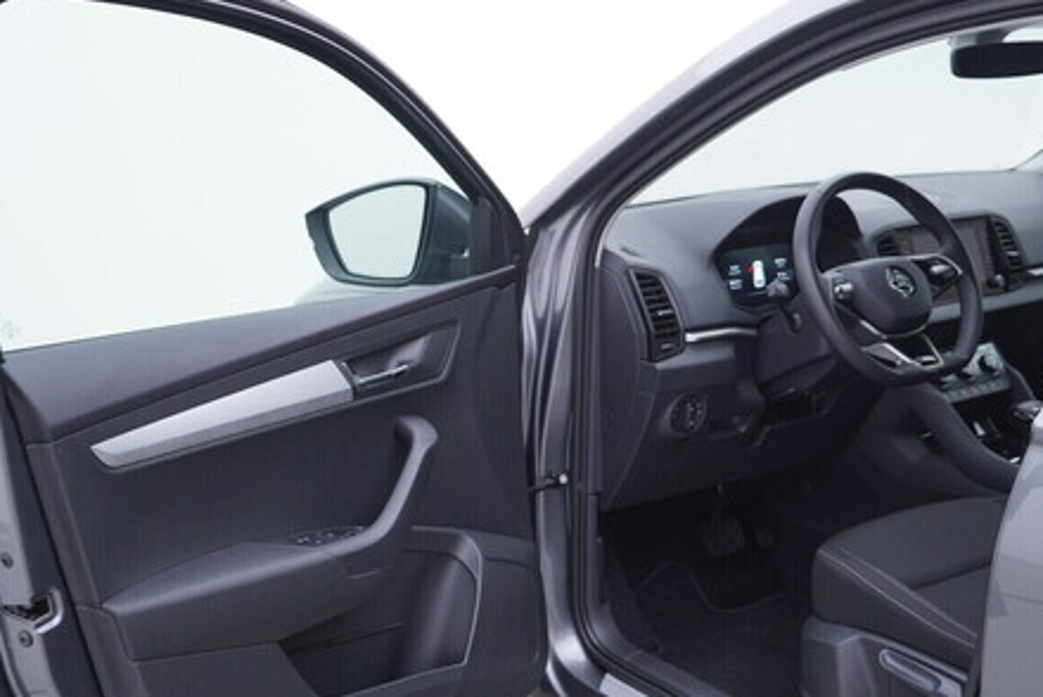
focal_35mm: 45
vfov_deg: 29.9
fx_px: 1305
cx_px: 533
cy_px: 390
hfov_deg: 43.6
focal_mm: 24
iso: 125
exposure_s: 1/50
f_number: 3.2
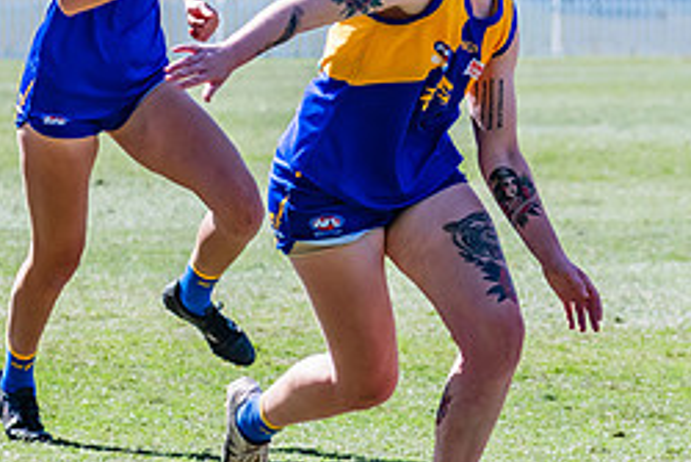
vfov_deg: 2.7
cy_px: 217
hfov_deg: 4.1
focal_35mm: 503
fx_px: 9660
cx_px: 708
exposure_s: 1/1600
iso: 800
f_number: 8
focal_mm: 170
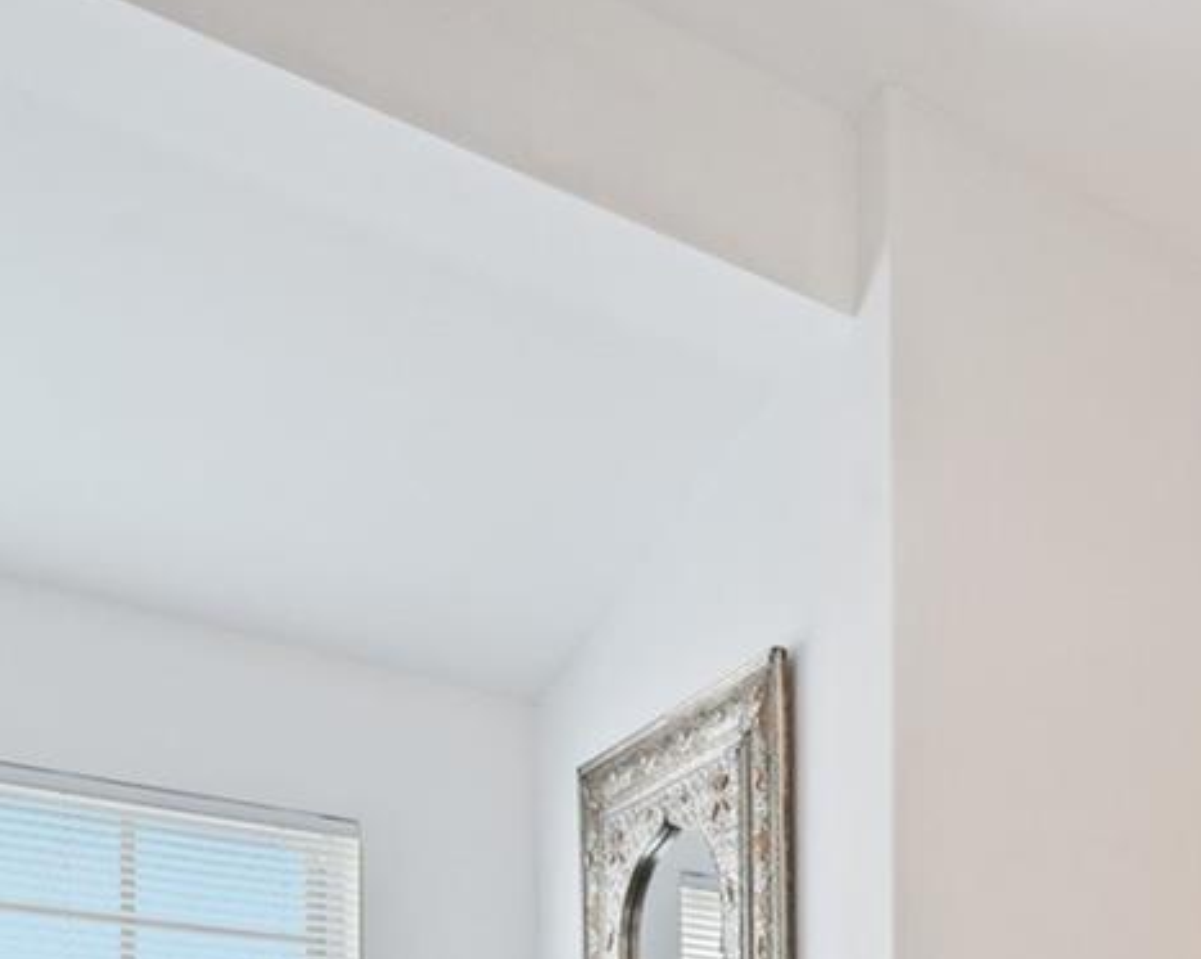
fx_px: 1599
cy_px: 1313
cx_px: 1191
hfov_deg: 37.1
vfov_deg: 26.9
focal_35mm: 45
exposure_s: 1/4
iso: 200
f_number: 8
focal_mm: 14
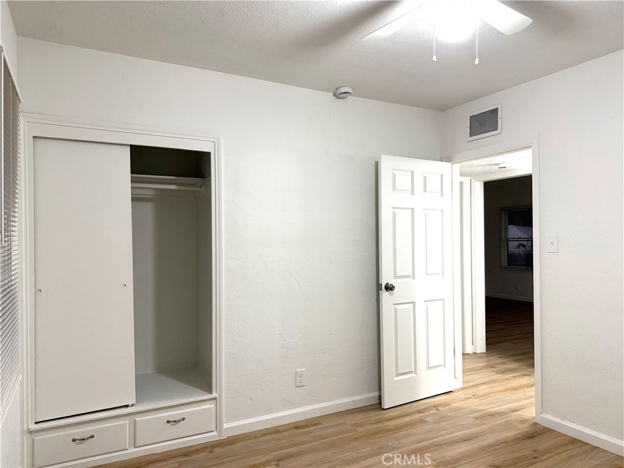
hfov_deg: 71.6
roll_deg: +0.0
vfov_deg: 56.8
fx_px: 433
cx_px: 312
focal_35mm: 24
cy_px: 234
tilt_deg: +1.0
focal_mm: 6.76
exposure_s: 1/60
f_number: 1.78
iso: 320
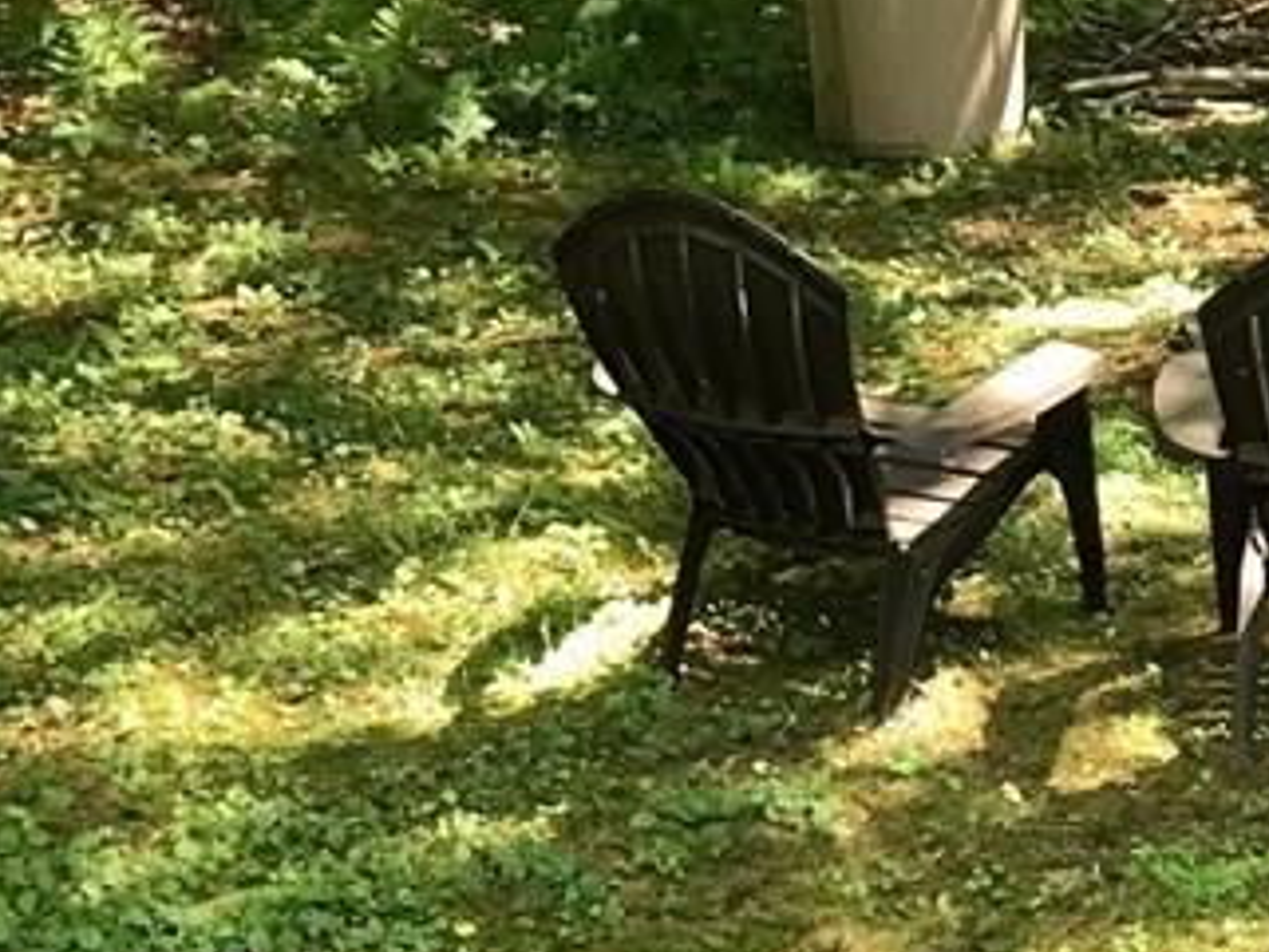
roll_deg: +0.0
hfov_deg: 10.8
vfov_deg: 8.1
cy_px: 790
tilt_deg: -23.0
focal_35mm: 182
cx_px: 1257
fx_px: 6674
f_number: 2.8
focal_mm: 6.6
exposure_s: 1/60
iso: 64
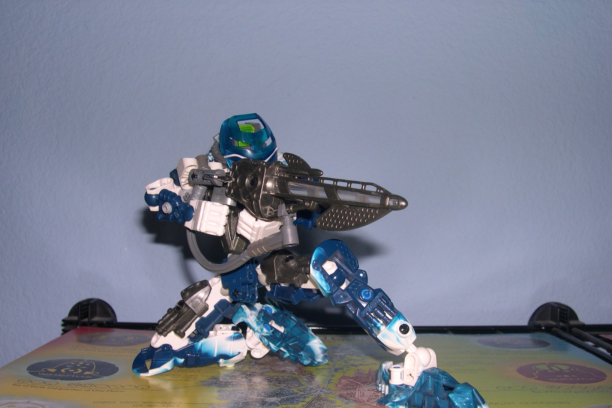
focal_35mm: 40
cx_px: 305
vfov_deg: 33.4
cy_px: 231
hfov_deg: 48.5
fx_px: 680
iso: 100
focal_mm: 8
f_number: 7.6
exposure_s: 1/60
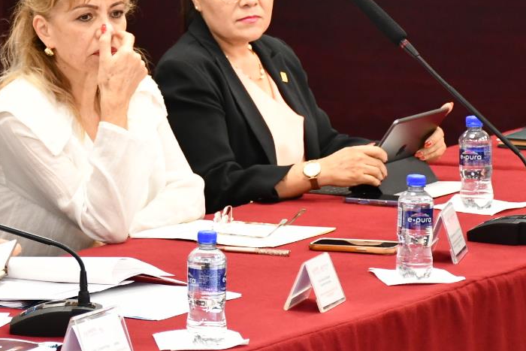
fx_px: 3551
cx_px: 29
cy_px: 64
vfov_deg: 5.7
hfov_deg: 8.4
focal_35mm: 243
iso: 2000
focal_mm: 70
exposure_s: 1/60
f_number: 5
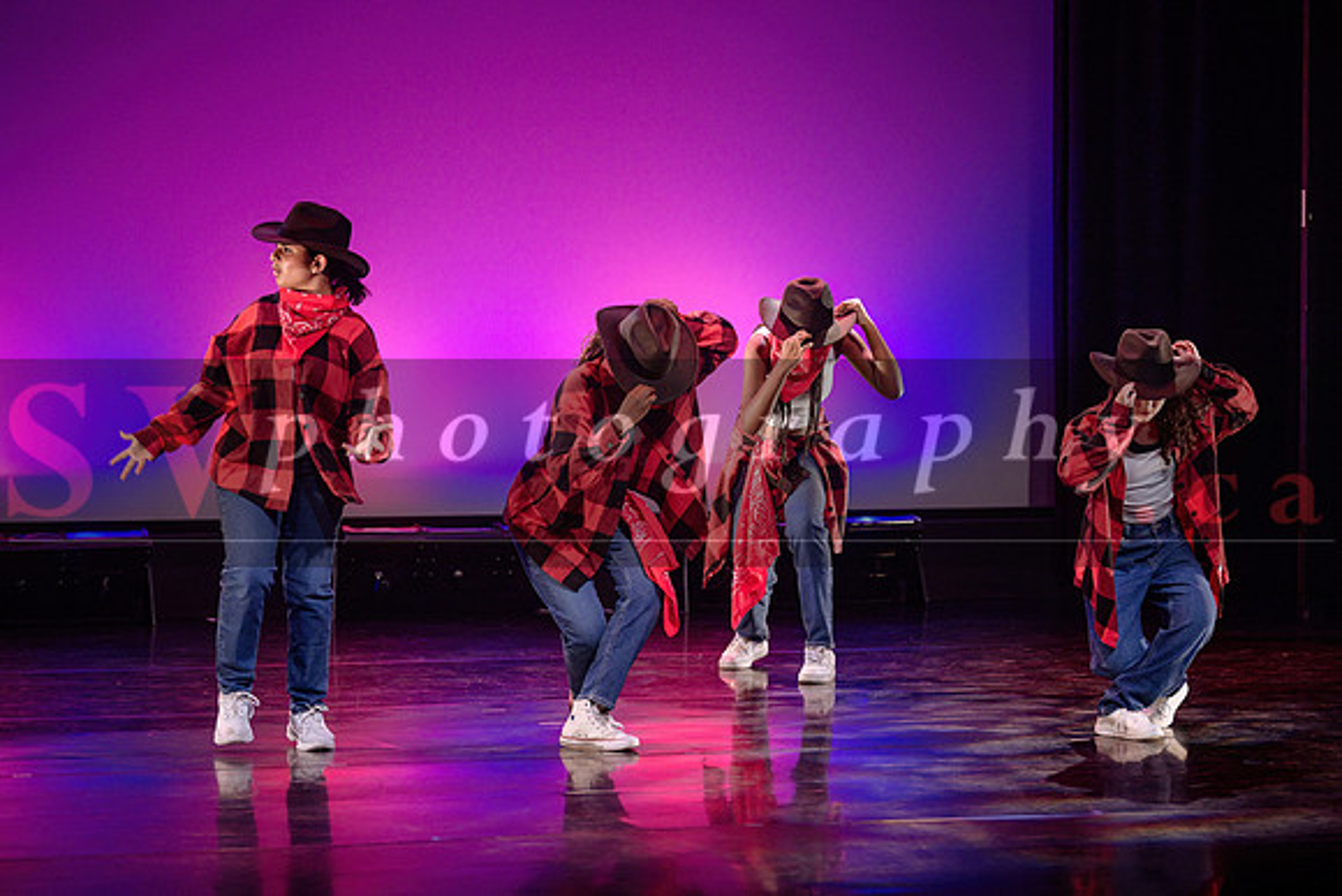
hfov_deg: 15.4
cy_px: 382
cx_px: 779
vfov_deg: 10.3
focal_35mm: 133
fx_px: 4945
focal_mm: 112
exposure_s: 1/250
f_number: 2.8
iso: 1600
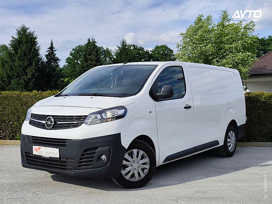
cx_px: 136
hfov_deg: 41.2
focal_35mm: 46
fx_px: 361
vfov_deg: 31.5
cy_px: 102
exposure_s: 1/1301
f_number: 1.65
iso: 50
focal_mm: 6.19
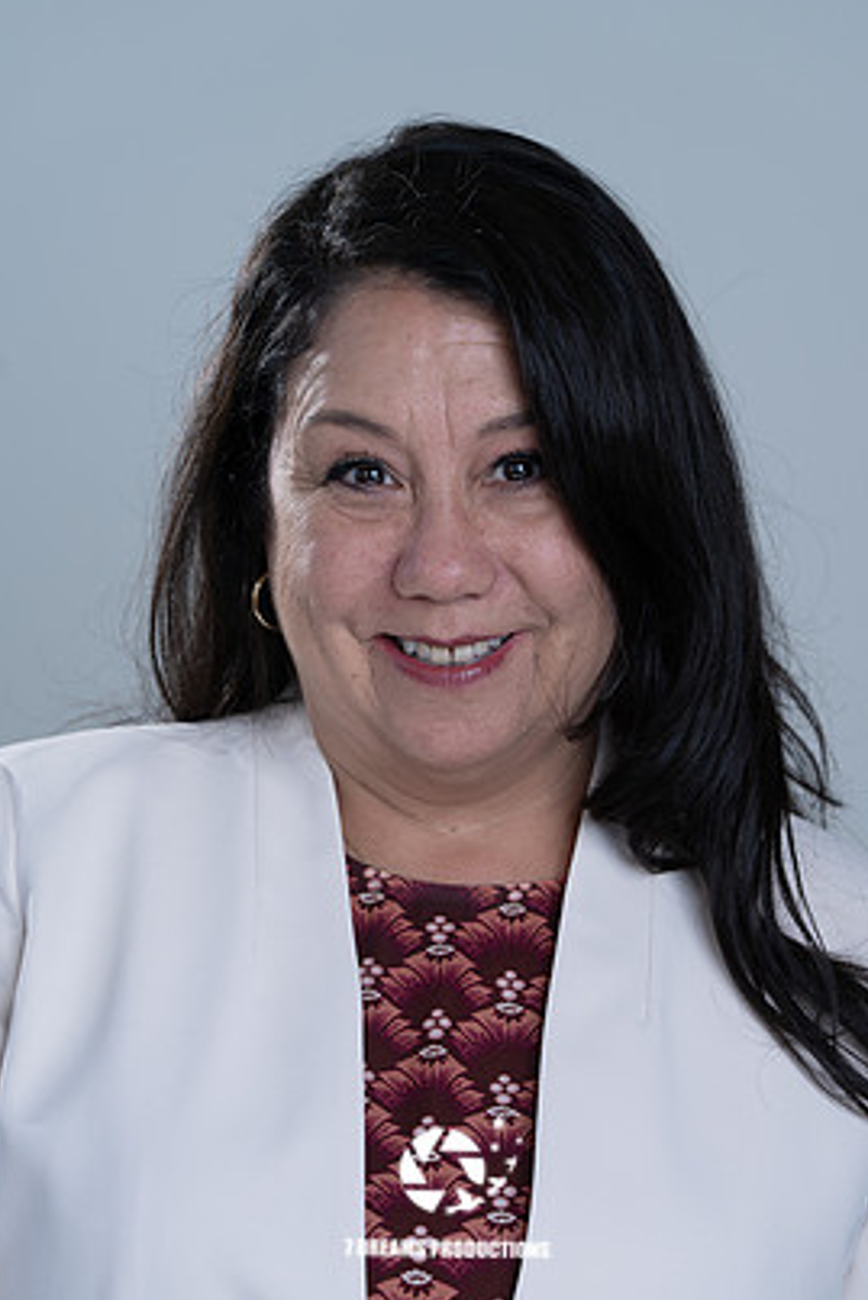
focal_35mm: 174
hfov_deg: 7.9
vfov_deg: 11.8
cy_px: 632
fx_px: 6287
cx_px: 449
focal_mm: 156
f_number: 5.6
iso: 160
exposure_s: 1/200
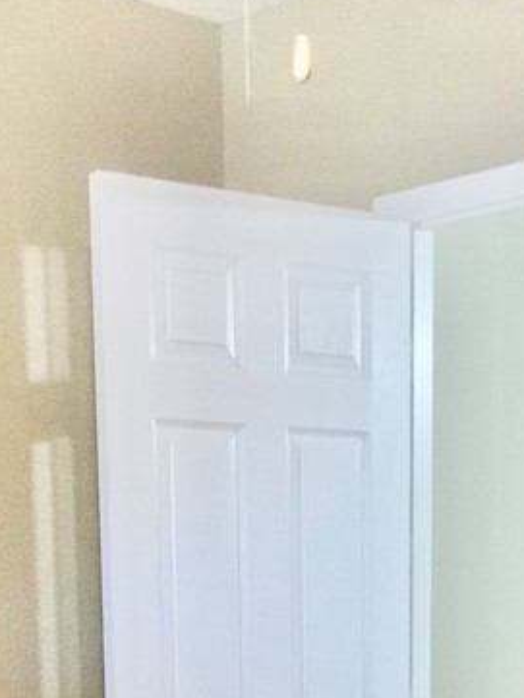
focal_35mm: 88
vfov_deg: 20.1
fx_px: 1775
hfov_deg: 16.8
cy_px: 945
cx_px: 180
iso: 160
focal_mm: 3.3
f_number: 2.4
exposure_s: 1/30
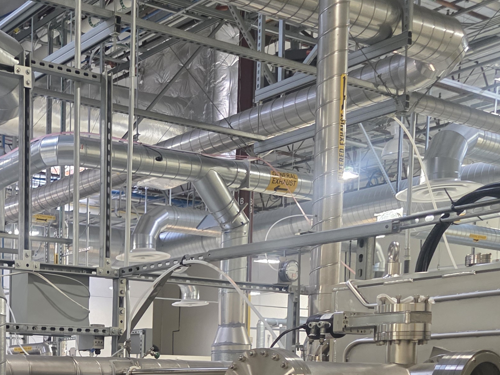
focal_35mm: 58
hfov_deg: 30.0
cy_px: 441
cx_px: -43
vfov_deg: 23.3
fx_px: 838
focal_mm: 6.3
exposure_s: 1/120
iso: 640
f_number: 1.7
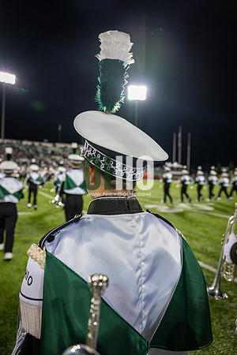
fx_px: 237
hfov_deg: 53.1
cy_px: 178
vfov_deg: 73.7
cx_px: 118
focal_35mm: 24
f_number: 3.2
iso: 1250
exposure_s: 1/500
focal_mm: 24
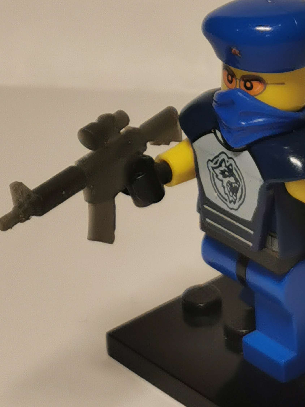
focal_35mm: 219
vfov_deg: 9.0
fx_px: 2573
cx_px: 204
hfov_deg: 6.8
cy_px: 181
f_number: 1.6
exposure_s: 1/273
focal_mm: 5.56
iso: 50
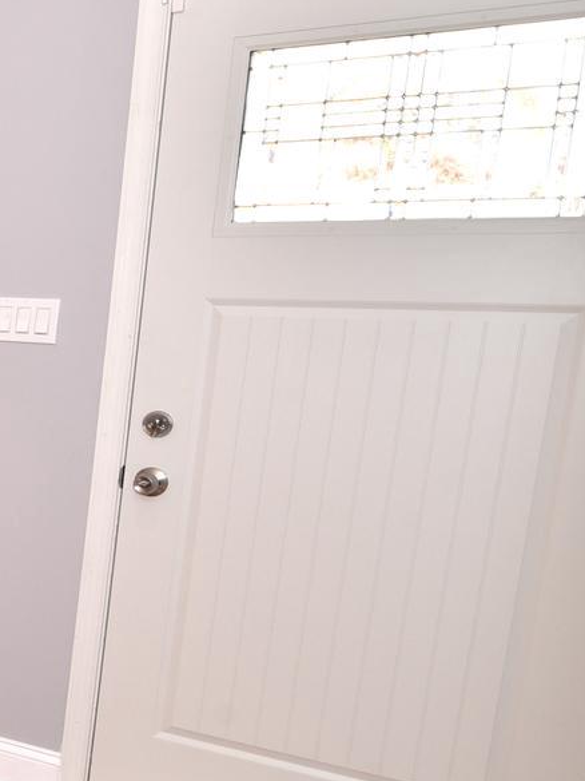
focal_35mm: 54
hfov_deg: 16.7
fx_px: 1217
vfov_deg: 35.4
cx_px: -695
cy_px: 478
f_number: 7.1
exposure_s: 1/15
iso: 360
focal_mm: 16
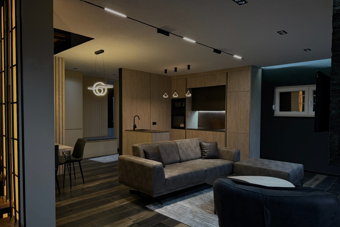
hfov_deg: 71.5
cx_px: 170
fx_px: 236
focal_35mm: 25
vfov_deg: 51.2
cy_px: 124
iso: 250
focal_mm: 6.76
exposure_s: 1/100
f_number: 1.78
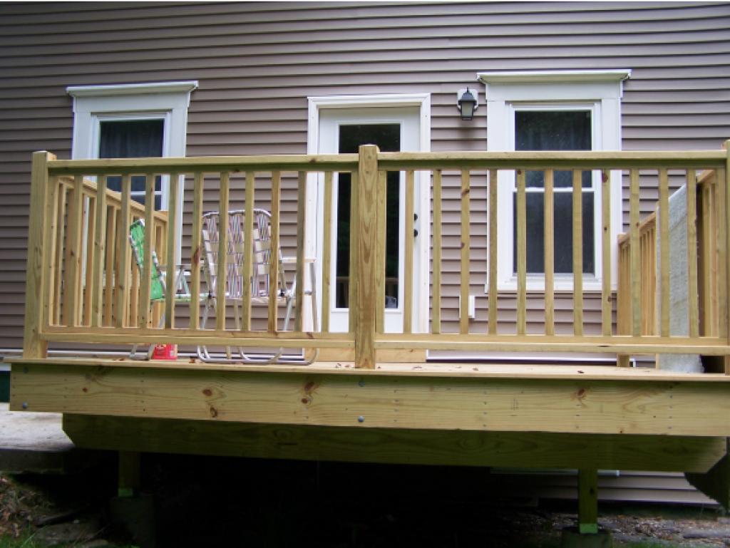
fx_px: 802
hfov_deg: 49.0
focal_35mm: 38
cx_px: 365
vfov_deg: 37.8
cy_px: 274
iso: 80
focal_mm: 6.3
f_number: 2.8
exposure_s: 1/160
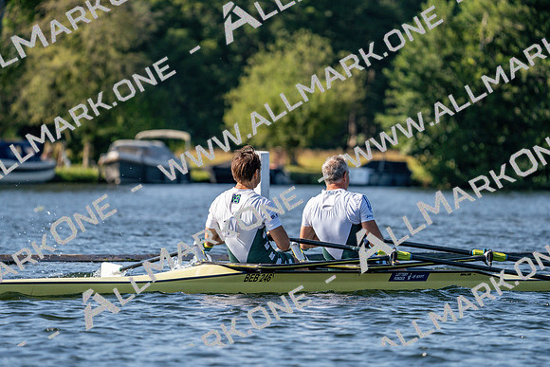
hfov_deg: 6.2
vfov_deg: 4.1
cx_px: 275
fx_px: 5119
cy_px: 184
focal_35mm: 335
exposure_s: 1/1600
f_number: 6.3
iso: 400
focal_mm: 335
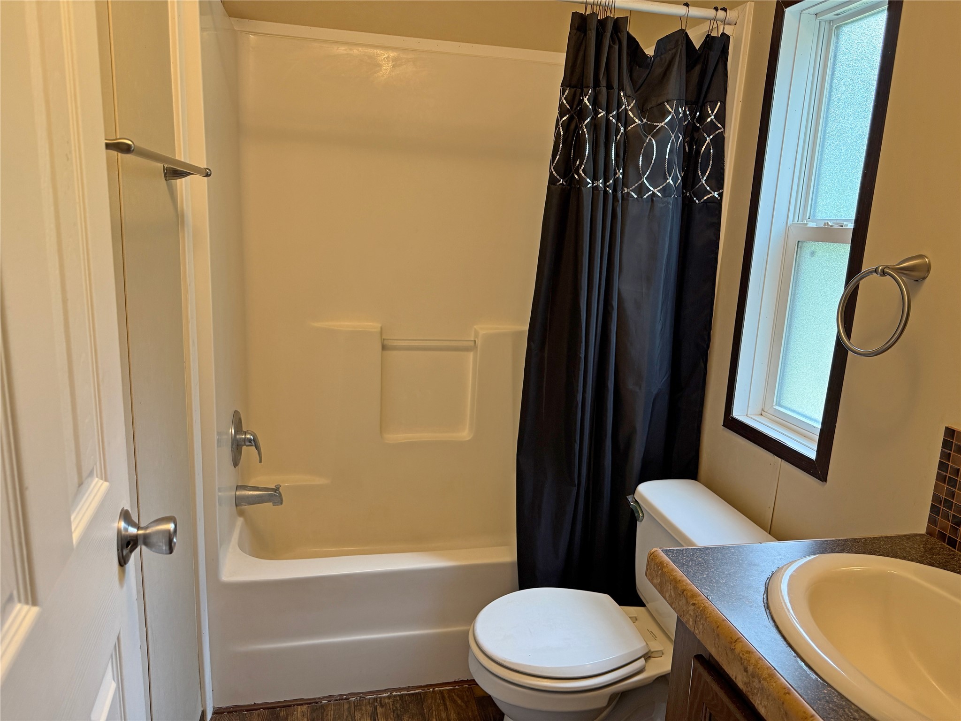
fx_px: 666
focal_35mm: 24
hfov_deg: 71.6
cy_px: 360
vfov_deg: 56.8
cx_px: 480
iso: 200
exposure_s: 1/120
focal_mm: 6.76
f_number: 1.78
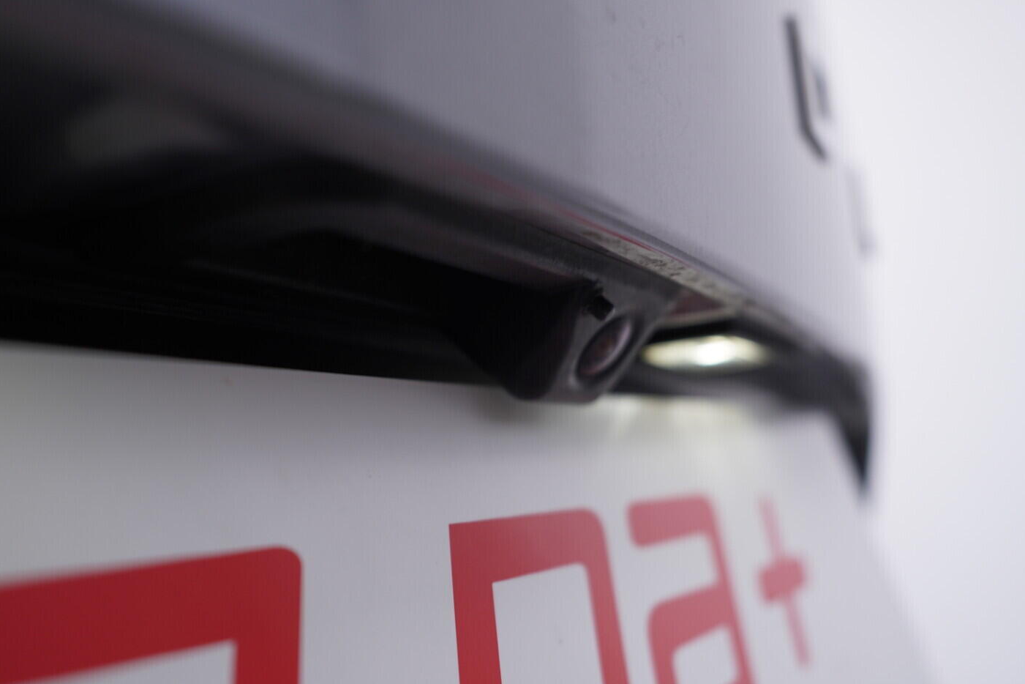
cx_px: 501
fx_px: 1053
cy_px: 339
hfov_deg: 51.9
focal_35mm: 37
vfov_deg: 35.9
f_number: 3.5
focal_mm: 24
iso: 125
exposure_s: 1/60
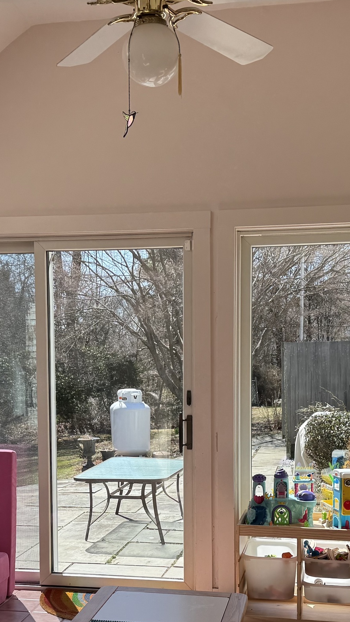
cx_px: 162
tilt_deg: -4.9
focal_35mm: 51
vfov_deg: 40.0
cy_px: 421
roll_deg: +1.7
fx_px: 841
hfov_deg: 23.5
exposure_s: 1/1339
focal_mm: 6.76
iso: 80
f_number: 1.78
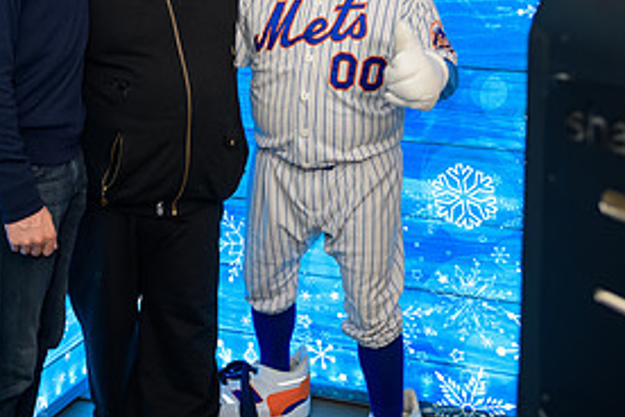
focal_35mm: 61
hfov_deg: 32.8
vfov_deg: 21.5
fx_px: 1059
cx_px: 242
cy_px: 3
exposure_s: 1/125
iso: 400
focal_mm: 29
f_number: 3.2
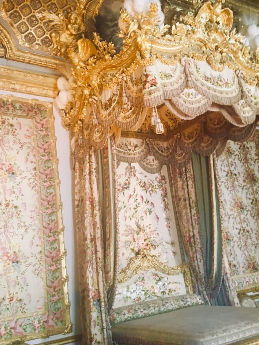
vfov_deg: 52.6
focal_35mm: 35
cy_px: 180
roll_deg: +7.1
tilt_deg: +17.3
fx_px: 349
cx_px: 140
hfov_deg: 40.7
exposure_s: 1/33
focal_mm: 4.15
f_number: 2.2
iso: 200
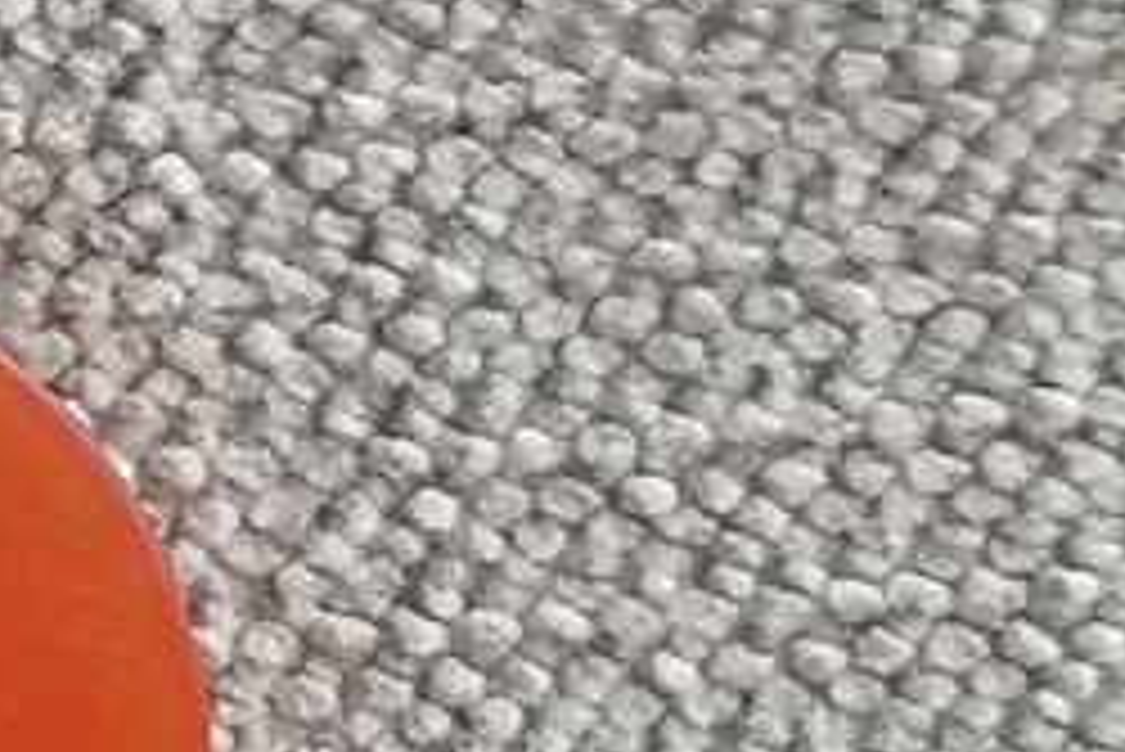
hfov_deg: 8.5
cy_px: 261
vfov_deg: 6.0
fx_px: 7191
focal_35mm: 230
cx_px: -1062
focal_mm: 4.75
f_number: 1.8
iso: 80
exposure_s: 1/100
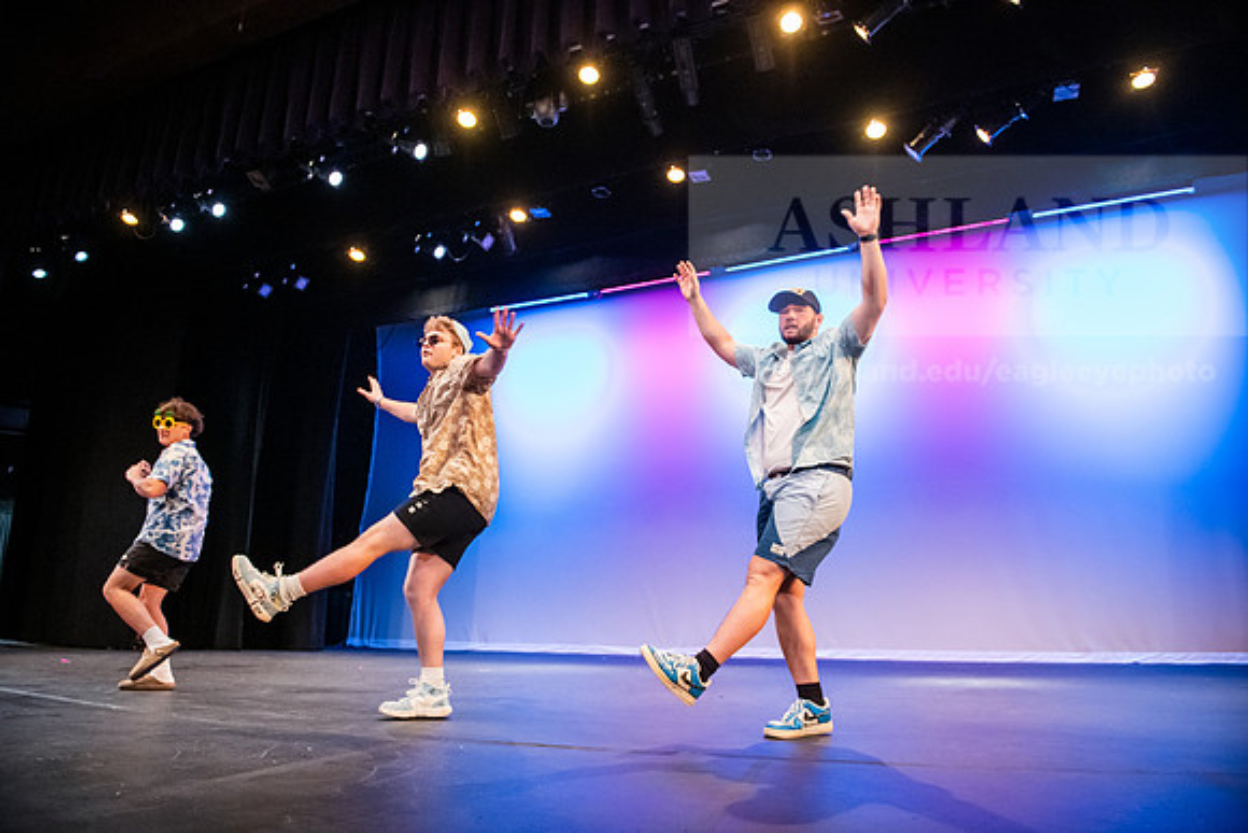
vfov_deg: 53.2
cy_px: 416
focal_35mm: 24
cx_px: 624
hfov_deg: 73.7
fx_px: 832
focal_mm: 24
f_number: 3.2
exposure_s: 1/320
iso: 4000
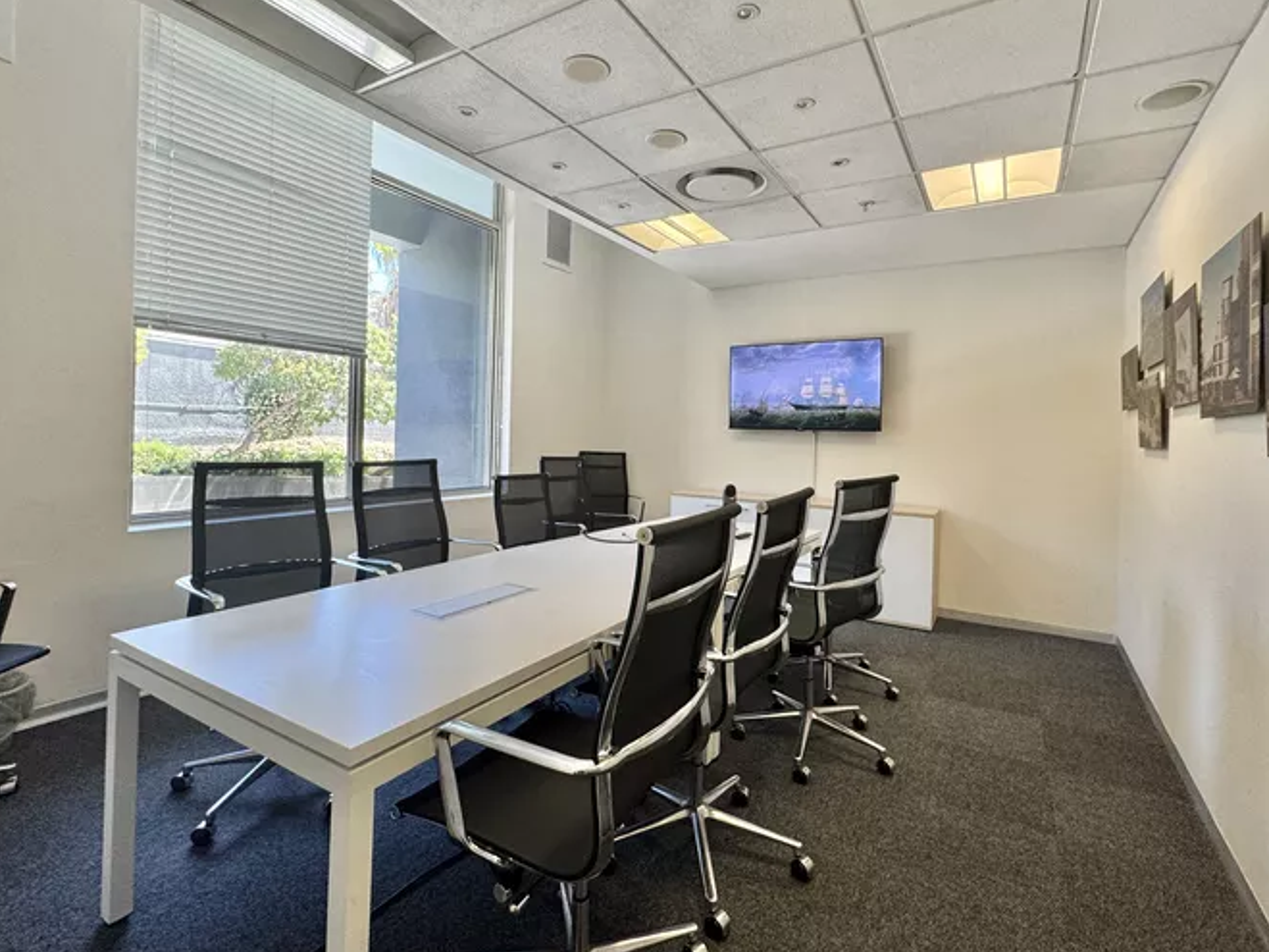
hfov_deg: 91.0
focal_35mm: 17
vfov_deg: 74.6
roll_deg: -1.7
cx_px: 630
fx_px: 623
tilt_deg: -0.1
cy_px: 436
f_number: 2.2
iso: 125
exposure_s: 1/120
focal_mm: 2.22
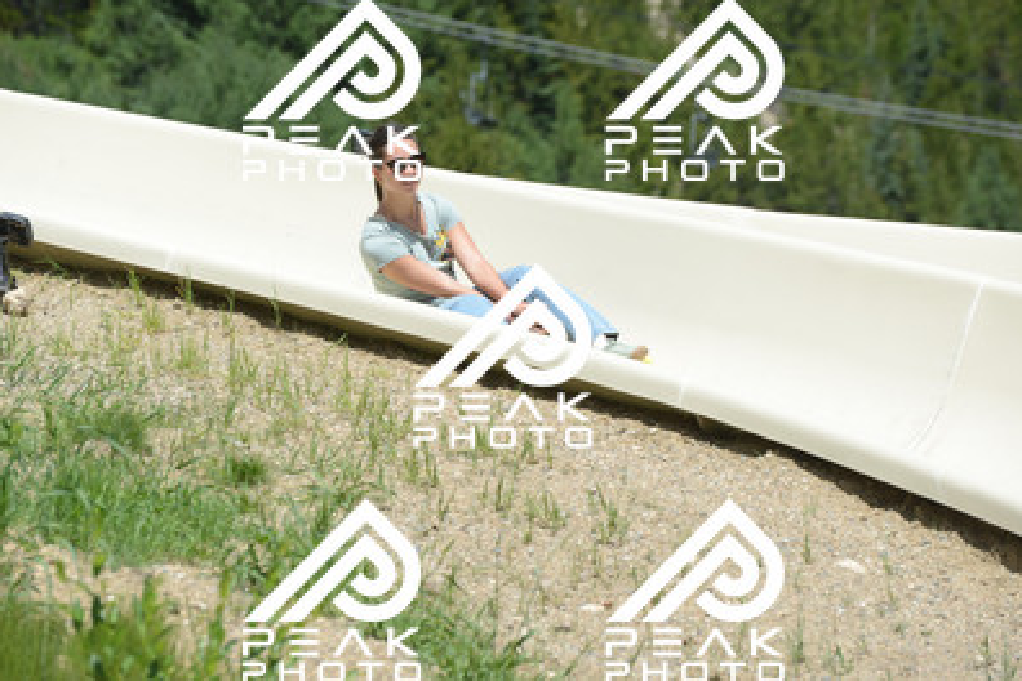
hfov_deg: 10.4
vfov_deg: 7.0
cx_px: 514
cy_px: 339
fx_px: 5592
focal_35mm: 197
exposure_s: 1/1250
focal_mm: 195
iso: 400
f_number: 6.3
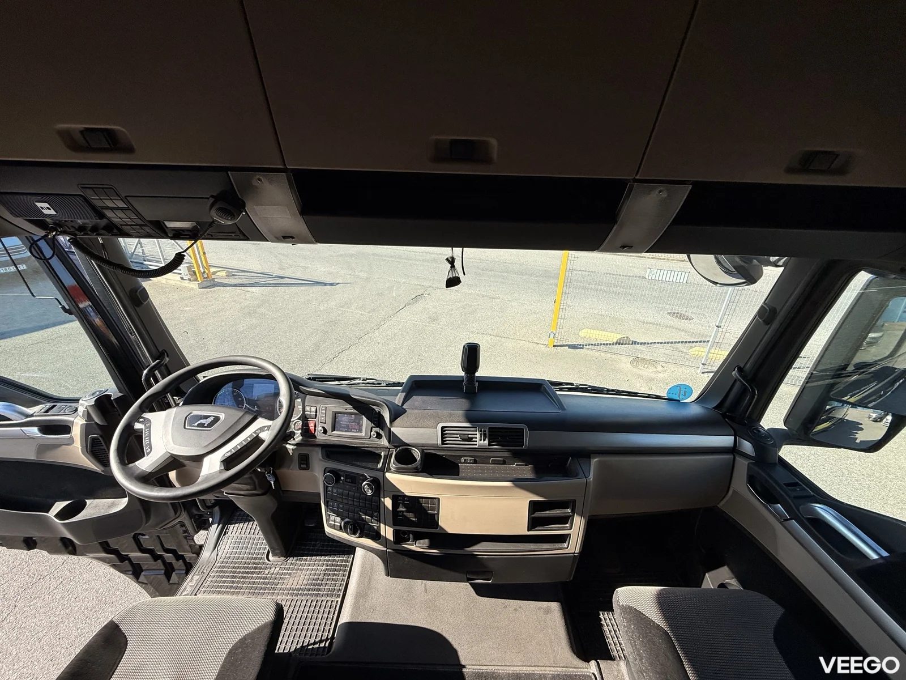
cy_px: 340
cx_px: 453
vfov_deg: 85.7
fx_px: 366
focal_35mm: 14
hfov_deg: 102.1
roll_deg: -2.0
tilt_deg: -25.6
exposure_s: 1/638
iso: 50
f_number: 2.2
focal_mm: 2.22
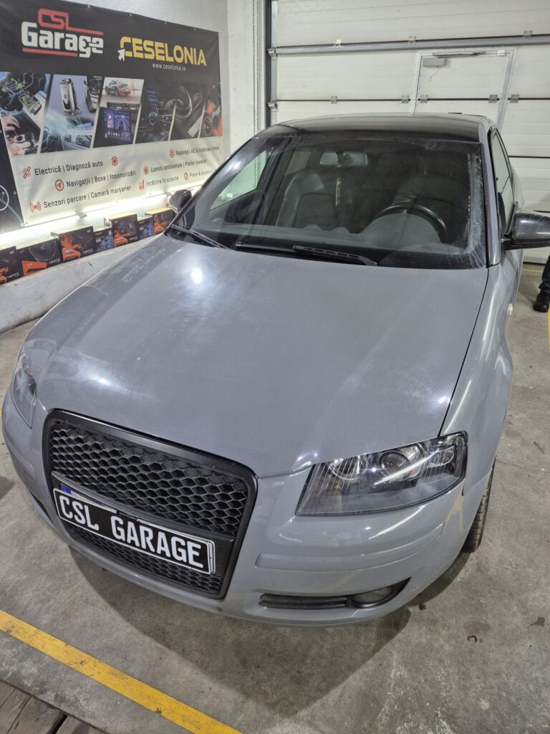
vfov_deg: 73.9
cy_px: 367
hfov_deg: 58.9
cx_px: 275
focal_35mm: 23
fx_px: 487
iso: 200
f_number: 1.8
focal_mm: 5.4
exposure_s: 1/100
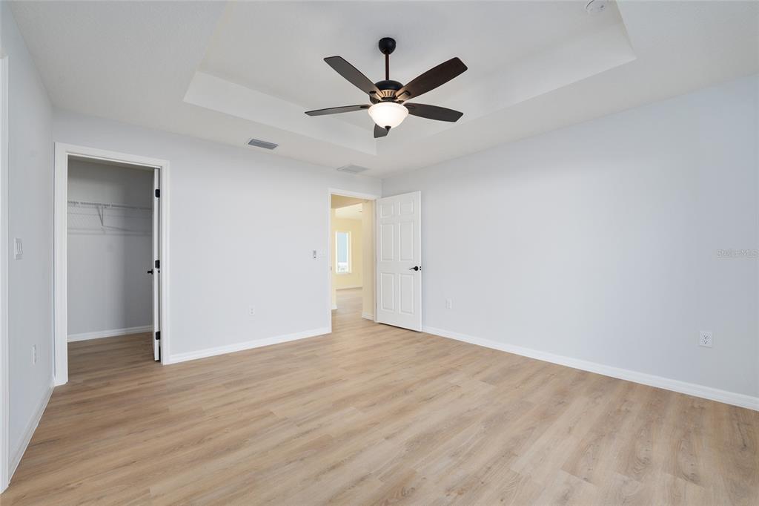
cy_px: 253
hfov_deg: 104.3
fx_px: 295
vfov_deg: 81.2
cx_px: 380
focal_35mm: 14
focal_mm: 14
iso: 500
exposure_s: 1/40
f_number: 7.1
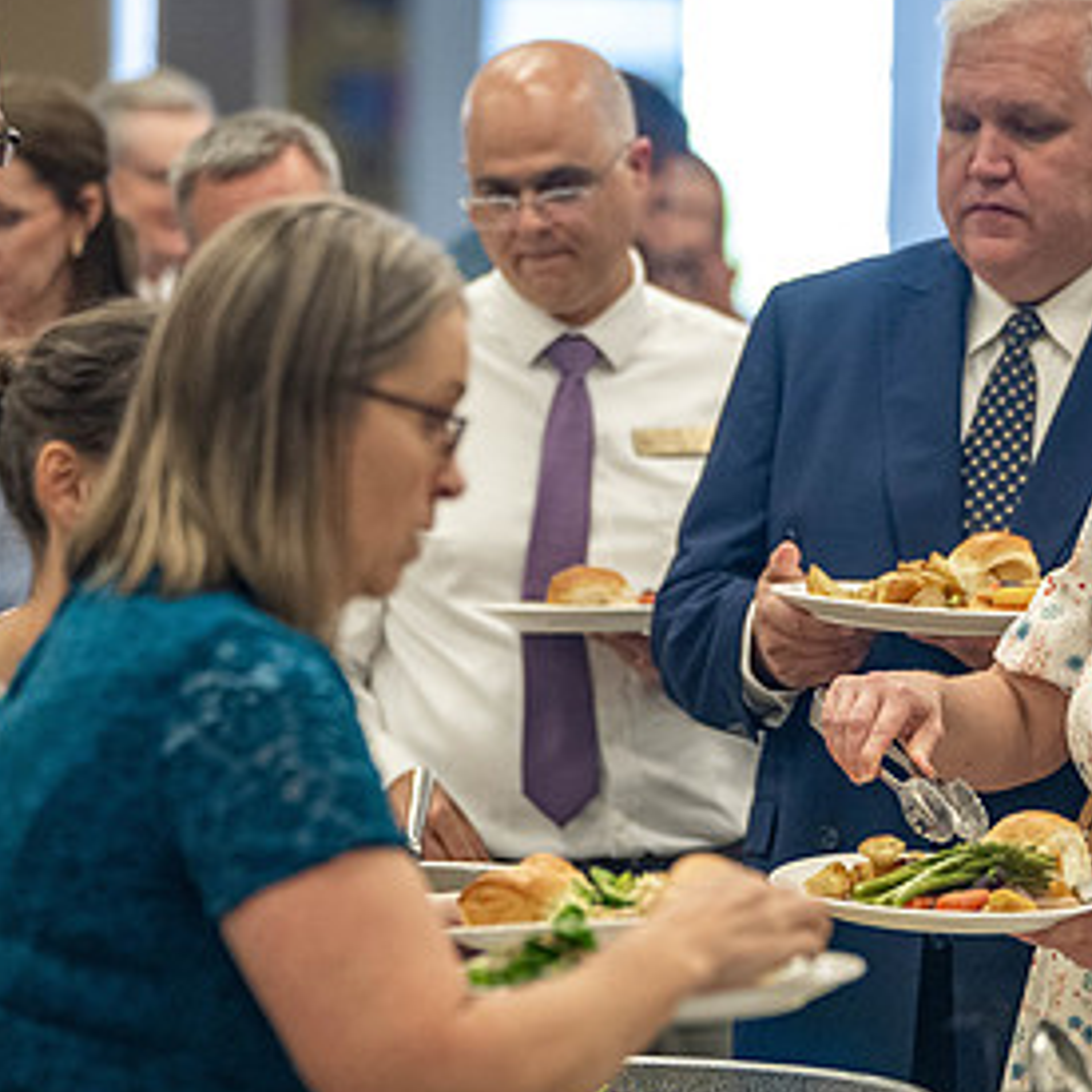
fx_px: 8316
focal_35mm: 233
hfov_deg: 7.5
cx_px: 846
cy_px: 610
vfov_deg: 7.5
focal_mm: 130
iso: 2500
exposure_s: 1/250
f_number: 2.8
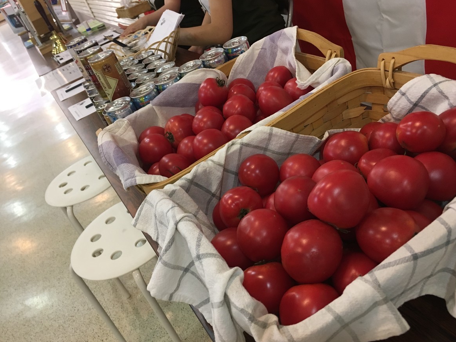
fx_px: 395
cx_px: 235
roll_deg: +22.4
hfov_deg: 60.0
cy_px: 173
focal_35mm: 30
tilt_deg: -33.9
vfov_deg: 46.8
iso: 125
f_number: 2.2
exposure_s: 1/30
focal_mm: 4.15
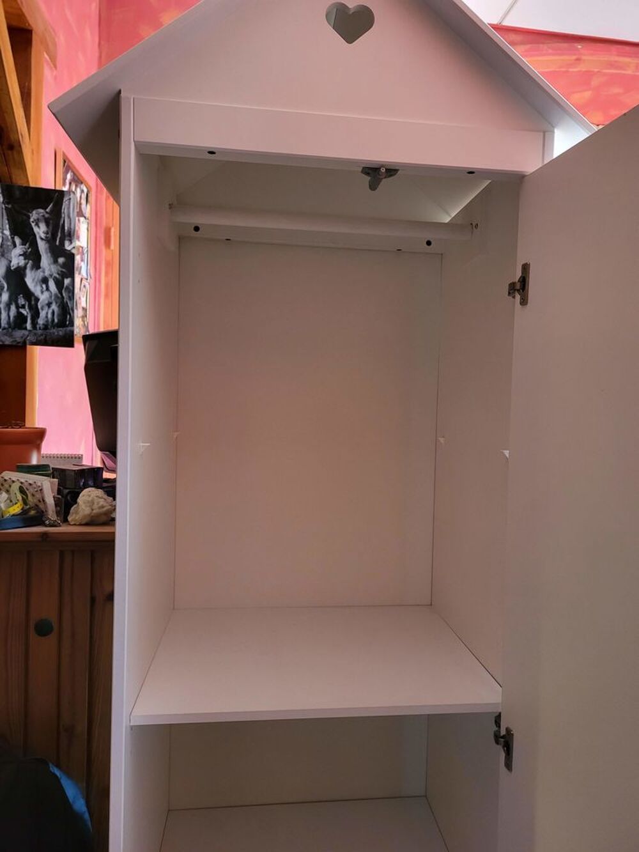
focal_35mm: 26
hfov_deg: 53.1
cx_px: 320
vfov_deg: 67.3
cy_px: 426
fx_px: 640
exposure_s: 1/50
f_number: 1.8
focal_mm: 5.4
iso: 400
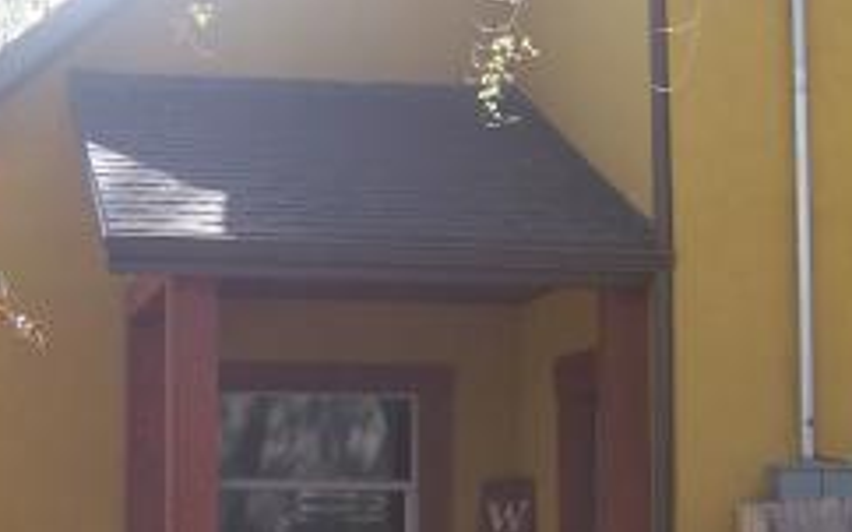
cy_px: 215
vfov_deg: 12.9
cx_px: 194
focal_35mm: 101
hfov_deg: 20.4
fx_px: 2344
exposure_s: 1/250
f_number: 2.8
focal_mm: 6.2
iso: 80
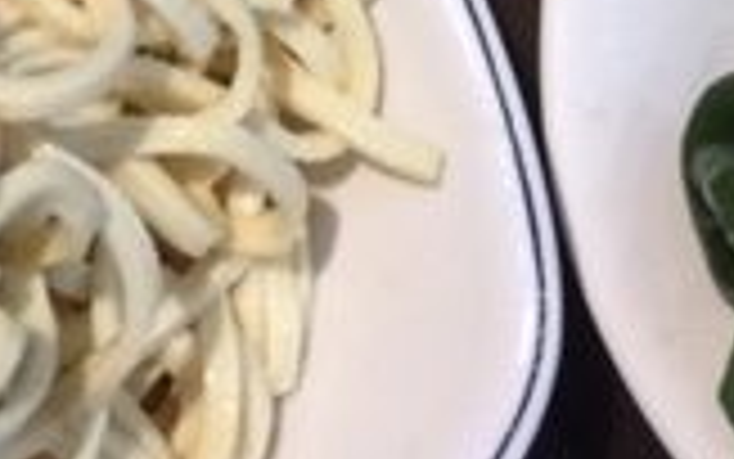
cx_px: 639
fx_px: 2421
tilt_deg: -63.9
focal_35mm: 121
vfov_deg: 9.2
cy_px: -792
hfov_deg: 17.0
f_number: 2.2
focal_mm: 4.15
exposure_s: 1/30
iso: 40
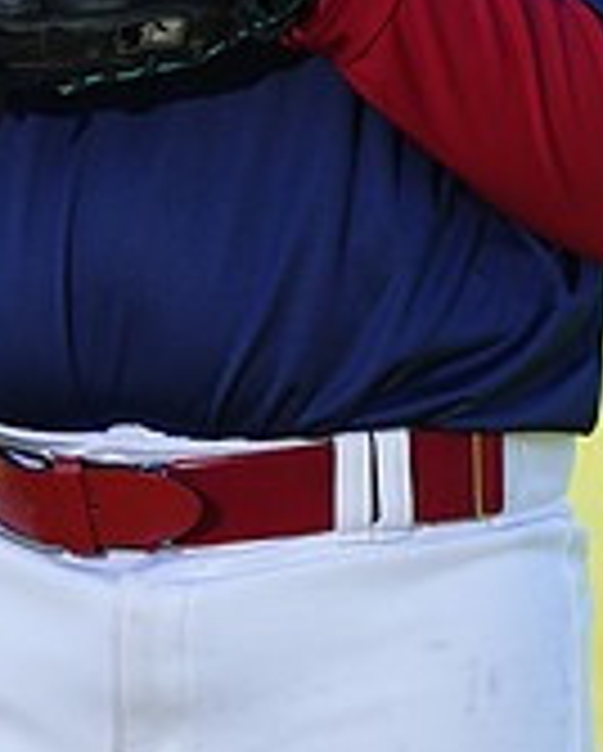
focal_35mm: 603
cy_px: -293
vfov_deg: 3.2
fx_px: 13427
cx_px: 214
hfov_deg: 2.6
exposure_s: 1/250
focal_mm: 185
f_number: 5
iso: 100
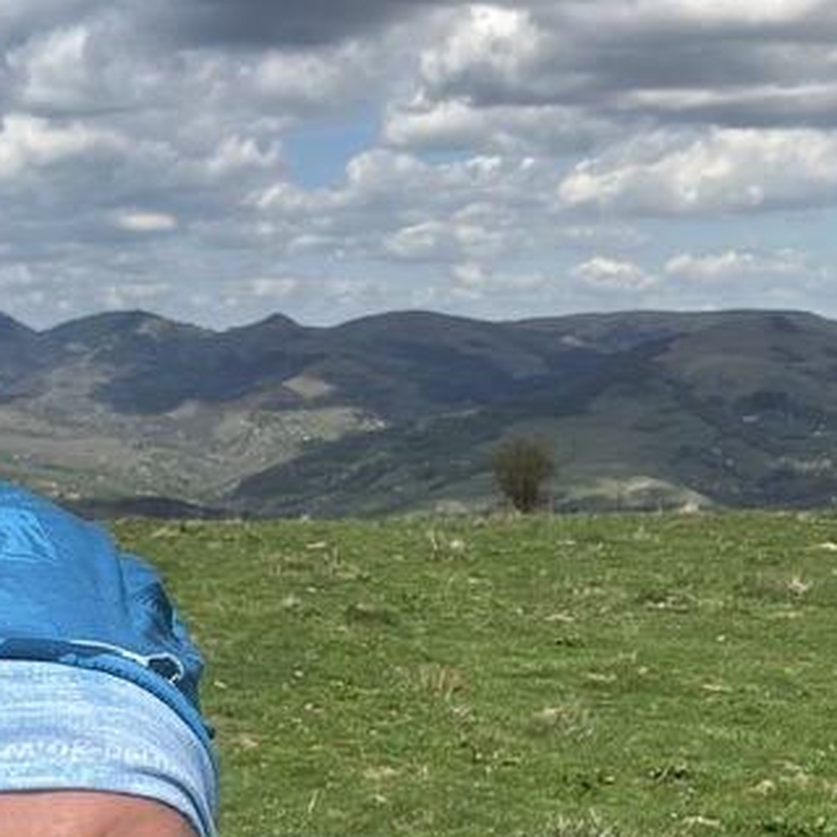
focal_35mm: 65
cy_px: 706
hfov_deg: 26.4
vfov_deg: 25.9
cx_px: 303
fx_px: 1778
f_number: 2.2
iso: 32
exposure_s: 1/1199
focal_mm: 2.71
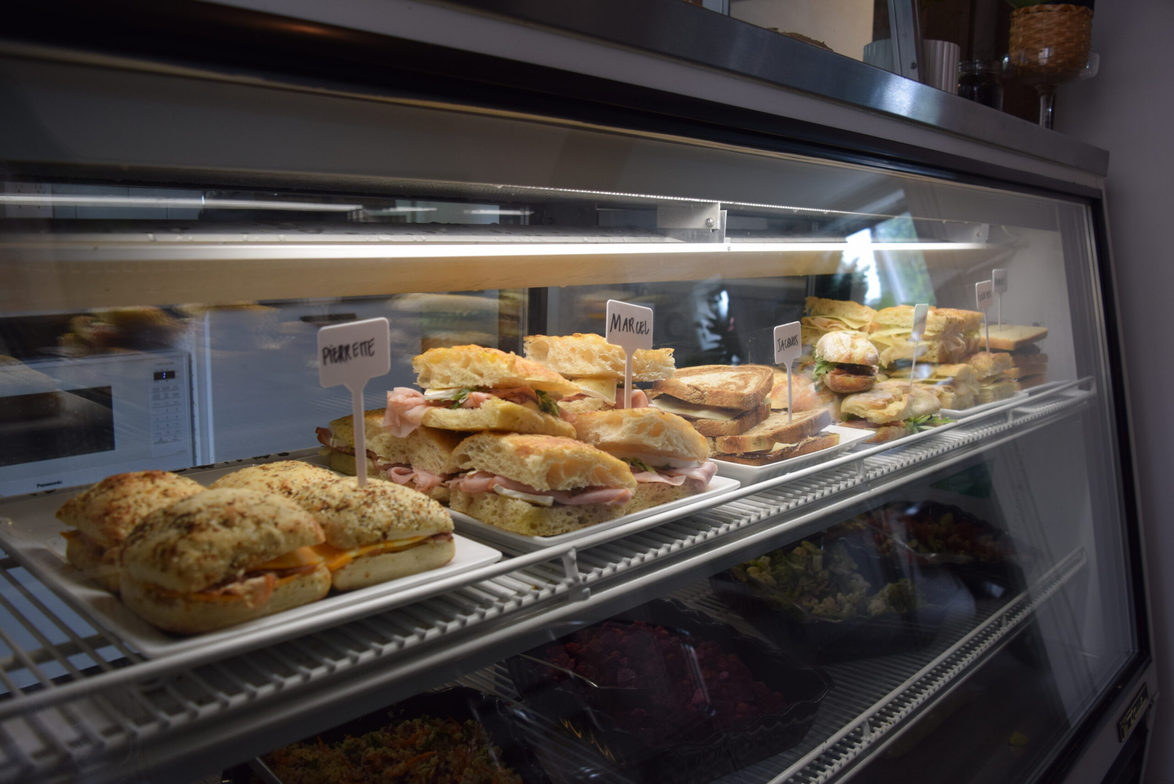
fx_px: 978
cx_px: 587
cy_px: 392
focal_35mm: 30
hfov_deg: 61.9
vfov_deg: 43.6
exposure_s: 1/80
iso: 400
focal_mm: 20
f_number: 4.5
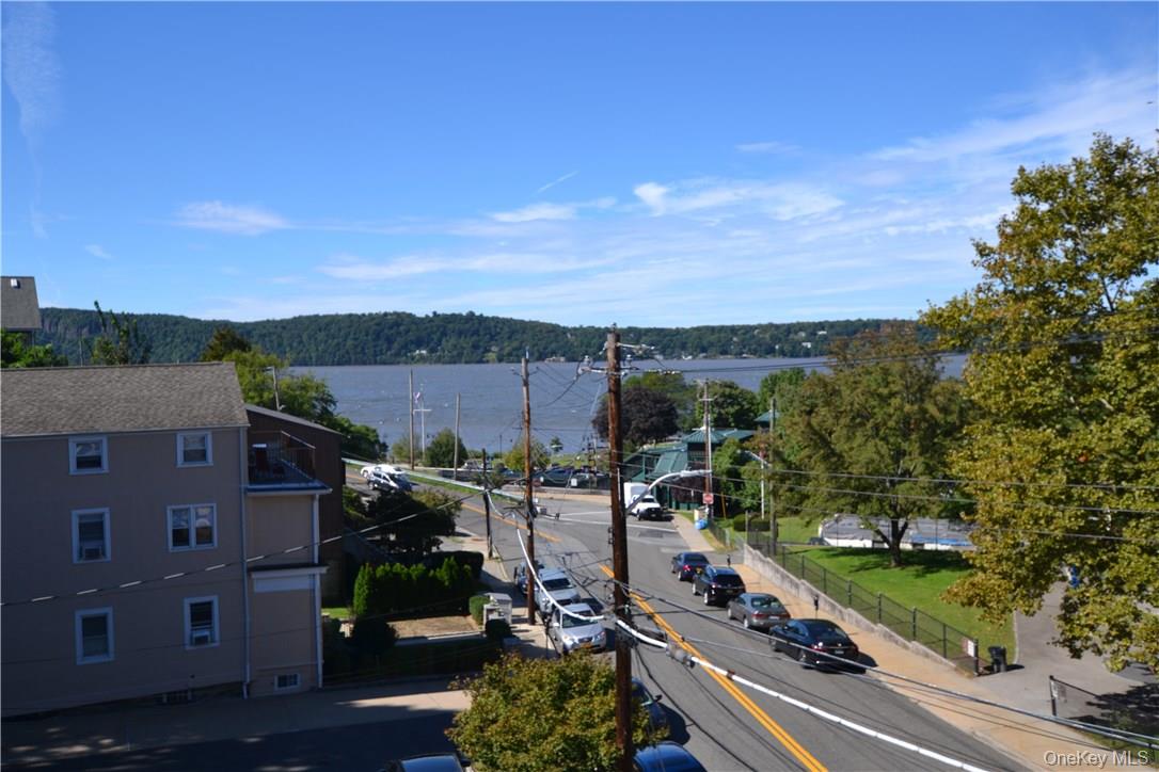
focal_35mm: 30
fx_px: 966
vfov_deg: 43.6
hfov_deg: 61.9
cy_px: 386
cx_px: 580
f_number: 7.1
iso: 100
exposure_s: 1/200
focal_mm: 20
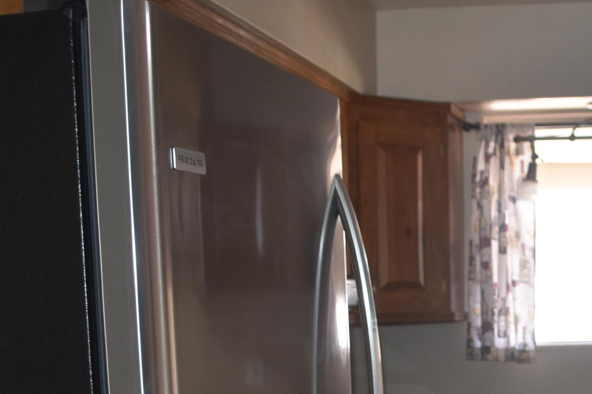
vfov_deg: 19.1
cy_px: 366
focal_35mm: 70
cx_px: 563
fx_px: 1151
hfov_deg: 27.5
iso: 400
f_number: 3.5
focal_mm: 18
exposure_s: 1/80
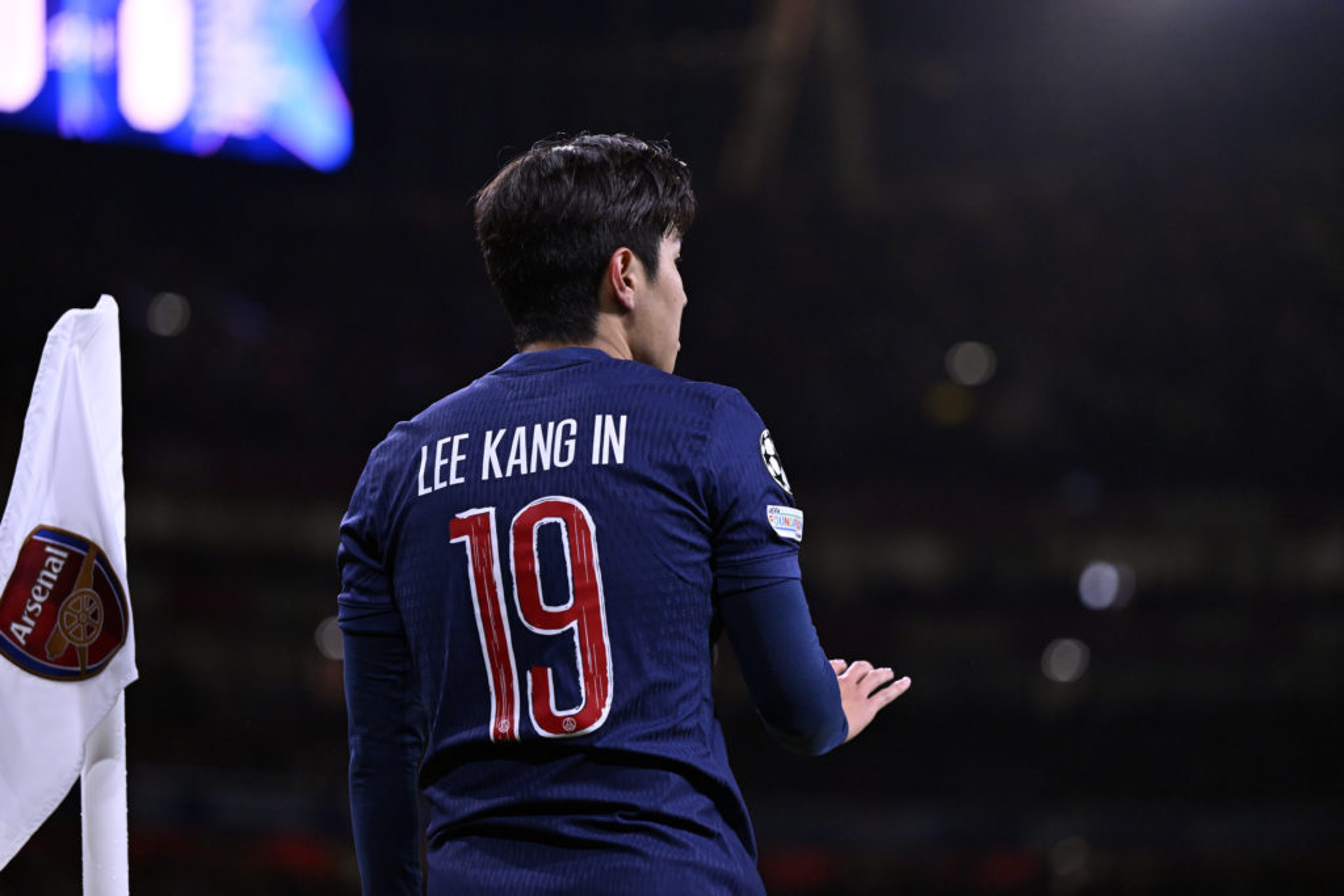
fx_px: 5787
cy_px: 448
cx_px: 672
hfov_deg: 13.2
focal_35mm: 155
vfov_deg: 8.9
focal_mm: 155
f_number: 3.2
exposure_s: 1/2000
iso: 3200
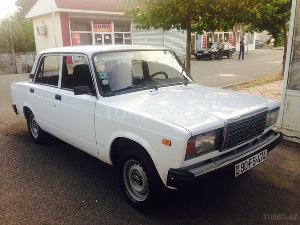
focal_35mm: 33
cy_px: 112
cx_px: 150
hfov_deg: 55.4
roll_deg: +1.7
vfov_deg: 42.9
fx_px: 286
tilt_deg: -18.8
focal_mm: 4.12
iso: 50
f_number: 2.4
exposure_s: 1/60
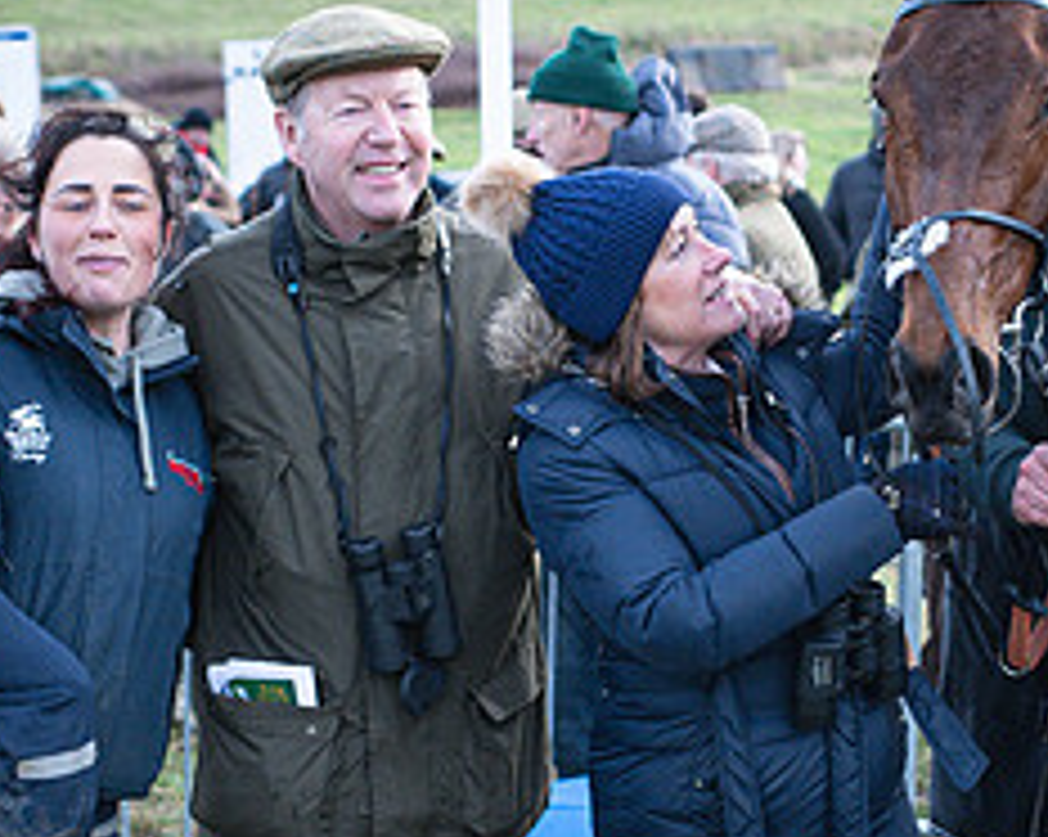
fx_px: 5113
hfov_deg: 11.7
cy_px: 712
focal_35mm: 165
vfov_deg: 9.3
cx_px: 809
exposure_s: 1/640
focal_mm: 50
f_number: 4
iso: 640
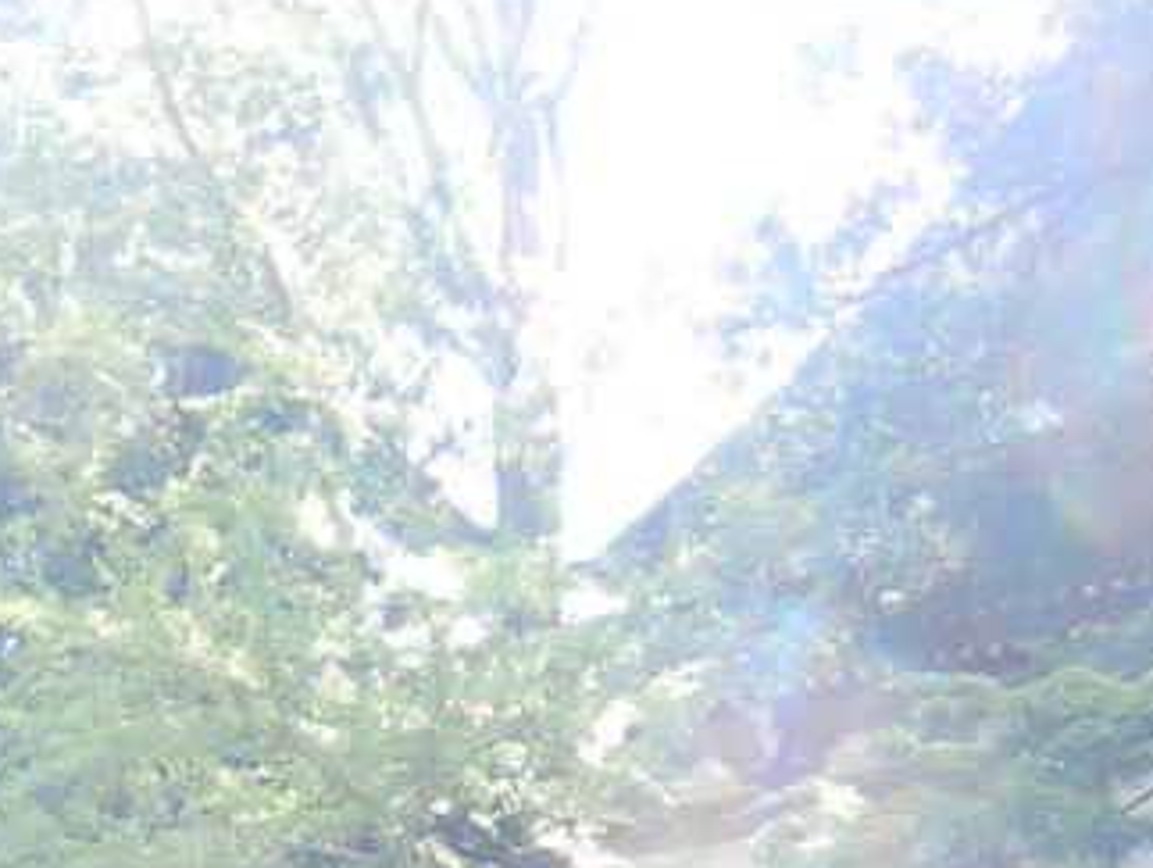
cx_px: 150
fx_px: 3168
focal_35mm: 95
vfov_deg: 14.5
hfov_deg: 20.3
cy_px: 1300
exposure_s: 1/126
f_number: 3.5
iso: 160
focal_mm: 5.4
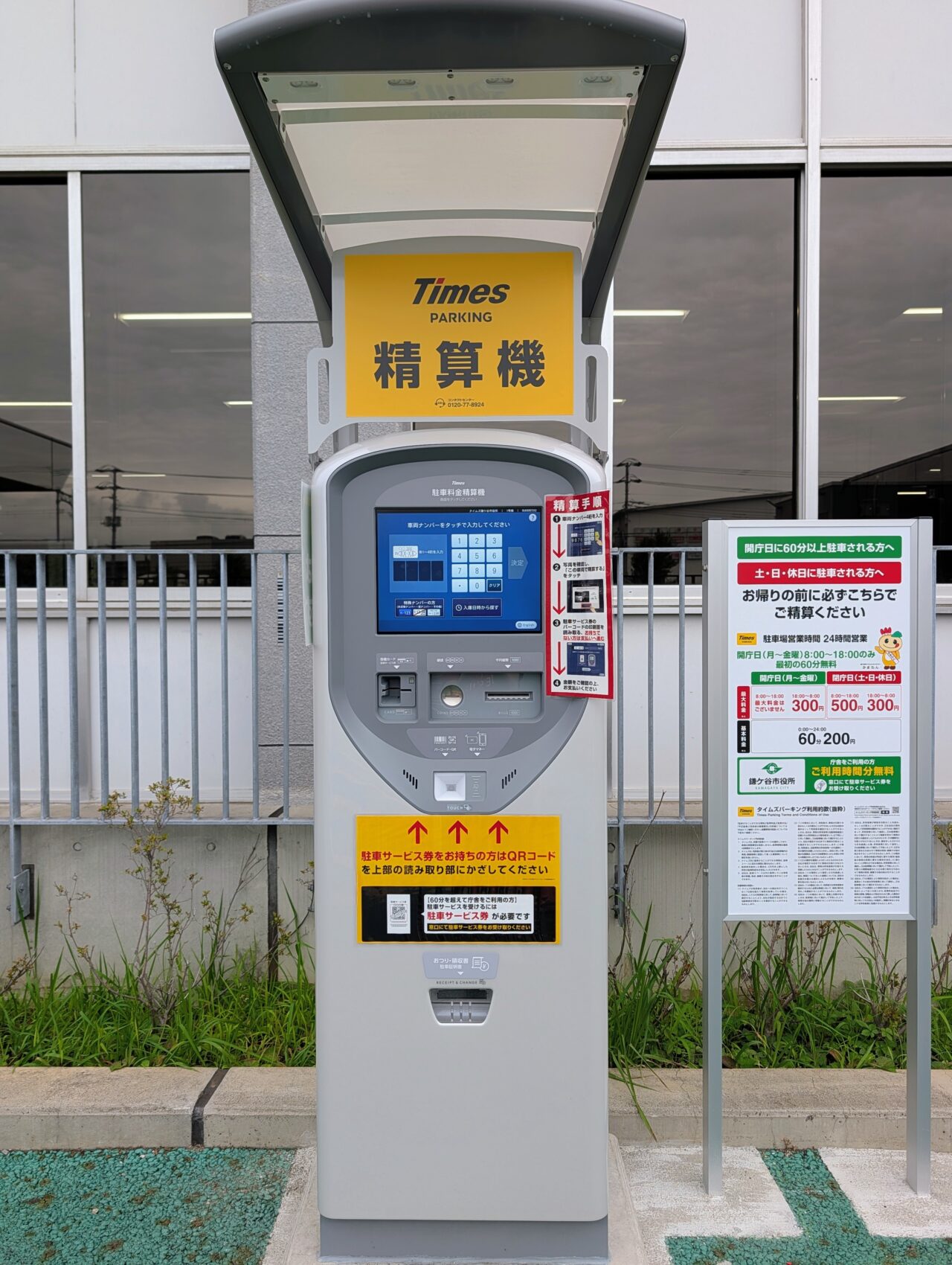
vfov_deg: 71.5
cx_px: 476
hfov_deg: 56.9
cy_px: 632
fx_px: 878
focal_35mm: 24
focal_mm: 6.9
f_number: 1.68
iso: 28
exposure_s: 1/149
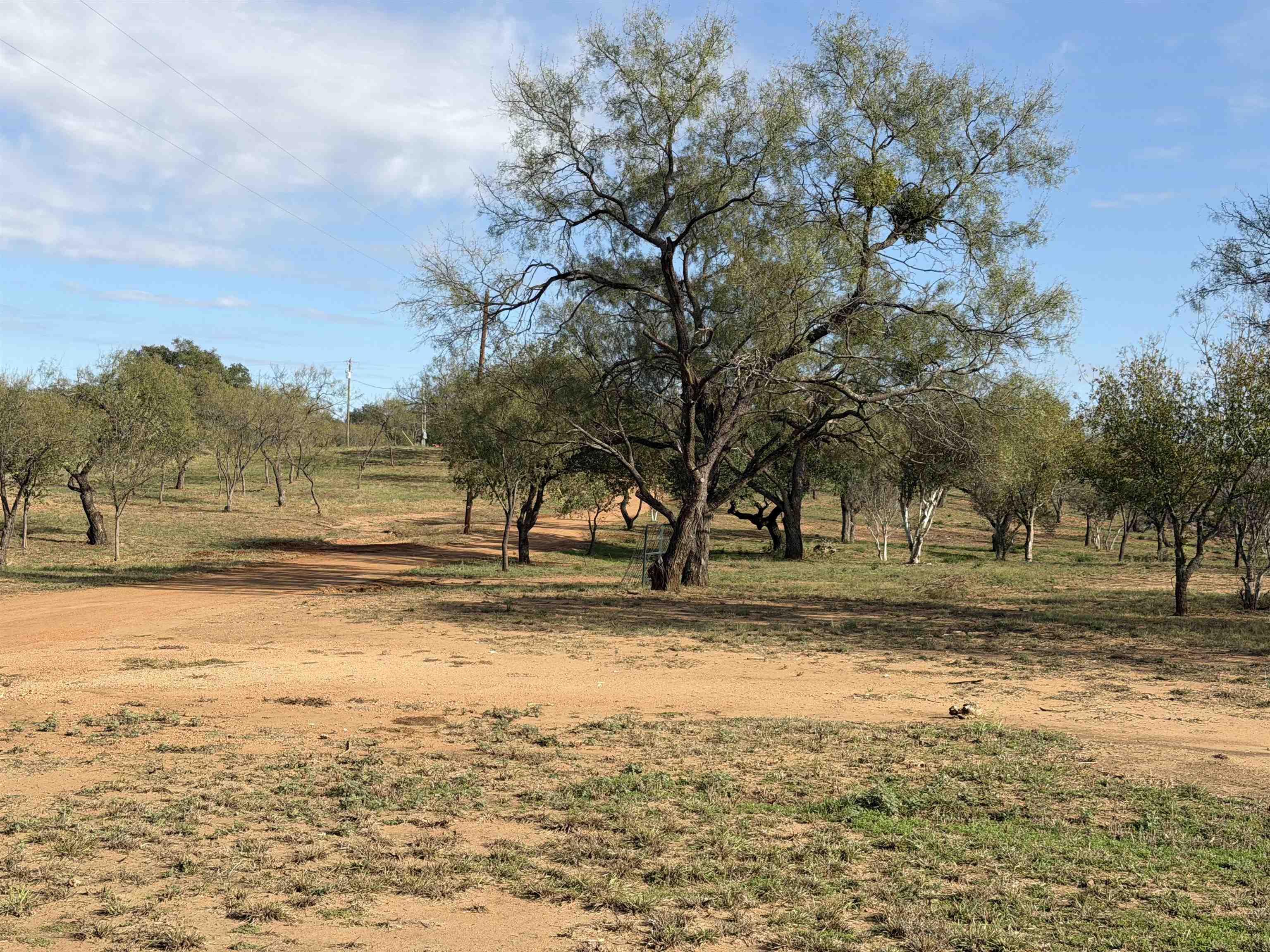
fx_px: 1761
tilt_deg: +2.5
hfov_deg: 39.7
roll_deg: -2.2
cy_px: 476
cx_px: 635
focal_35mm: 48
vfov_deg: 30.3
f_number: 1.78
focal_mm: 6.76
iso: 64
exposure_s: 1/4329
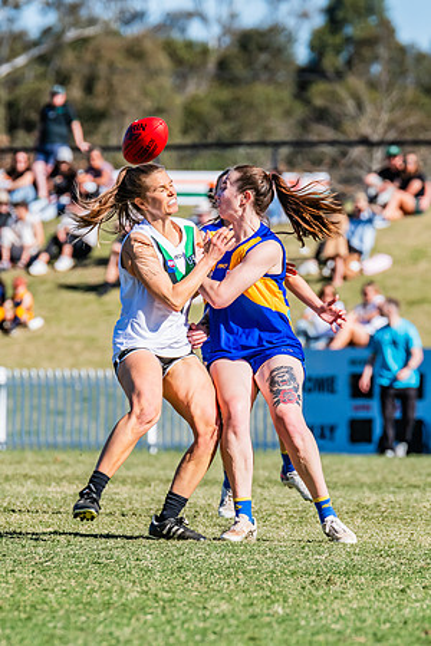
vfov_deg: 3.2
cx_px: 265
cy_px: 328
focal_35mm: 641
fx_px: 11504
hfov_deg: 2.1
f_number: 10
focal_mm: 420
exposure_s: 1/1250
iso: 640
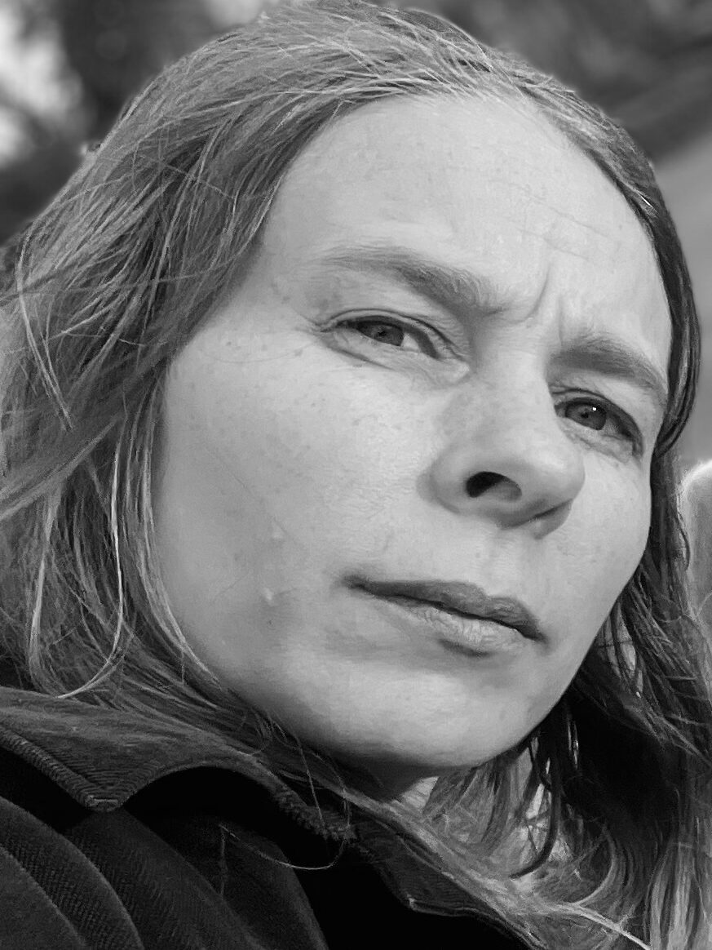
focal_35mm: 30
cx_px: 356
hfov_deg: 46.8
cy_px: 475
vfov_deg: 60.0
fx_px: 823
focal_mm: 2.71
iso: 25
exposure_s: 1/121
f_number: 2.2
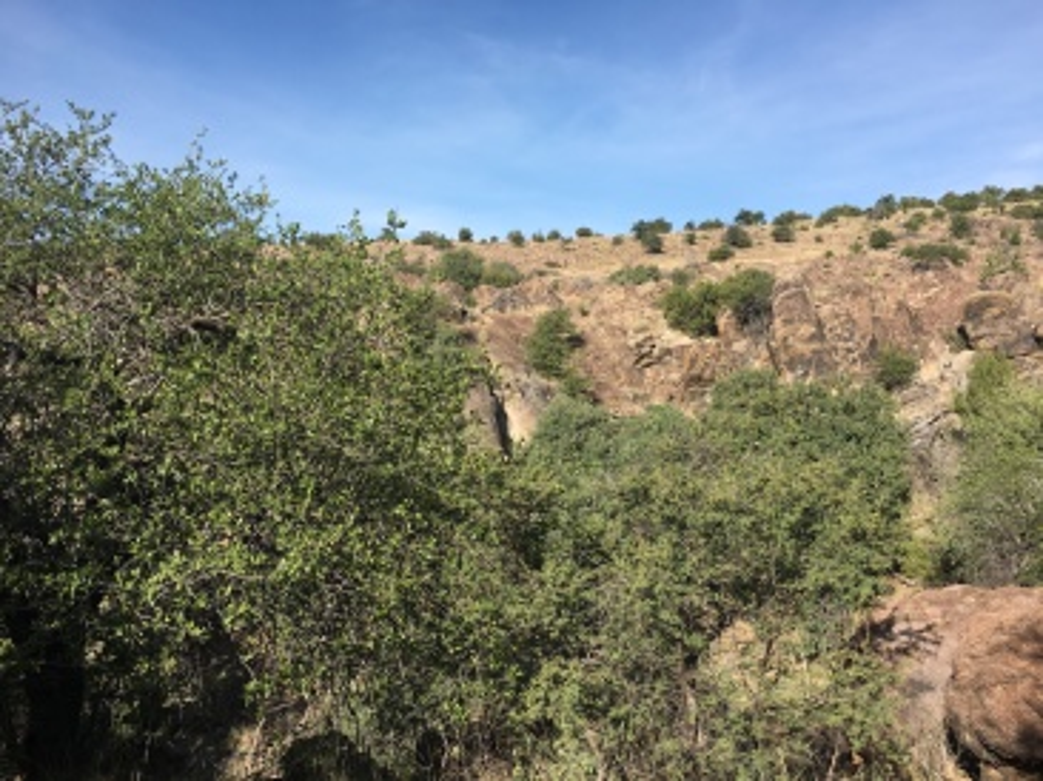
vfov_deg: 48.2
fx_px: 873
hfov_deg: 61.7
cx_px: 522
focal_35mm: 29
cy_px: 390
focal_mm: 4.15
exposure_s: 1/1202
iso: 25
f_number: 2.2
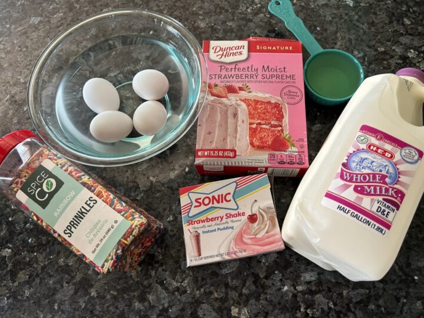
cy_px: 159
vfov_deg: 53.1
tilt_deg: -70.2
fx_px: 318
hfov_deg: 67.3
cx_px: 212
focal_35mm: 26
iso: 125
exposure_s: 1/60
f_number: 1.5
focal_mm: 5.7
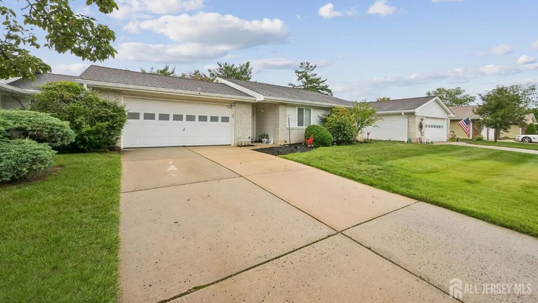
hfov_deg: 103.0
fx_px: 214
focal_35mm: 15
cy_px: 121
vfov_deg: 69.8
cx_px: 265
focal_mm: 14
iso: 400
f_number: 11
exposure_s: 1/15
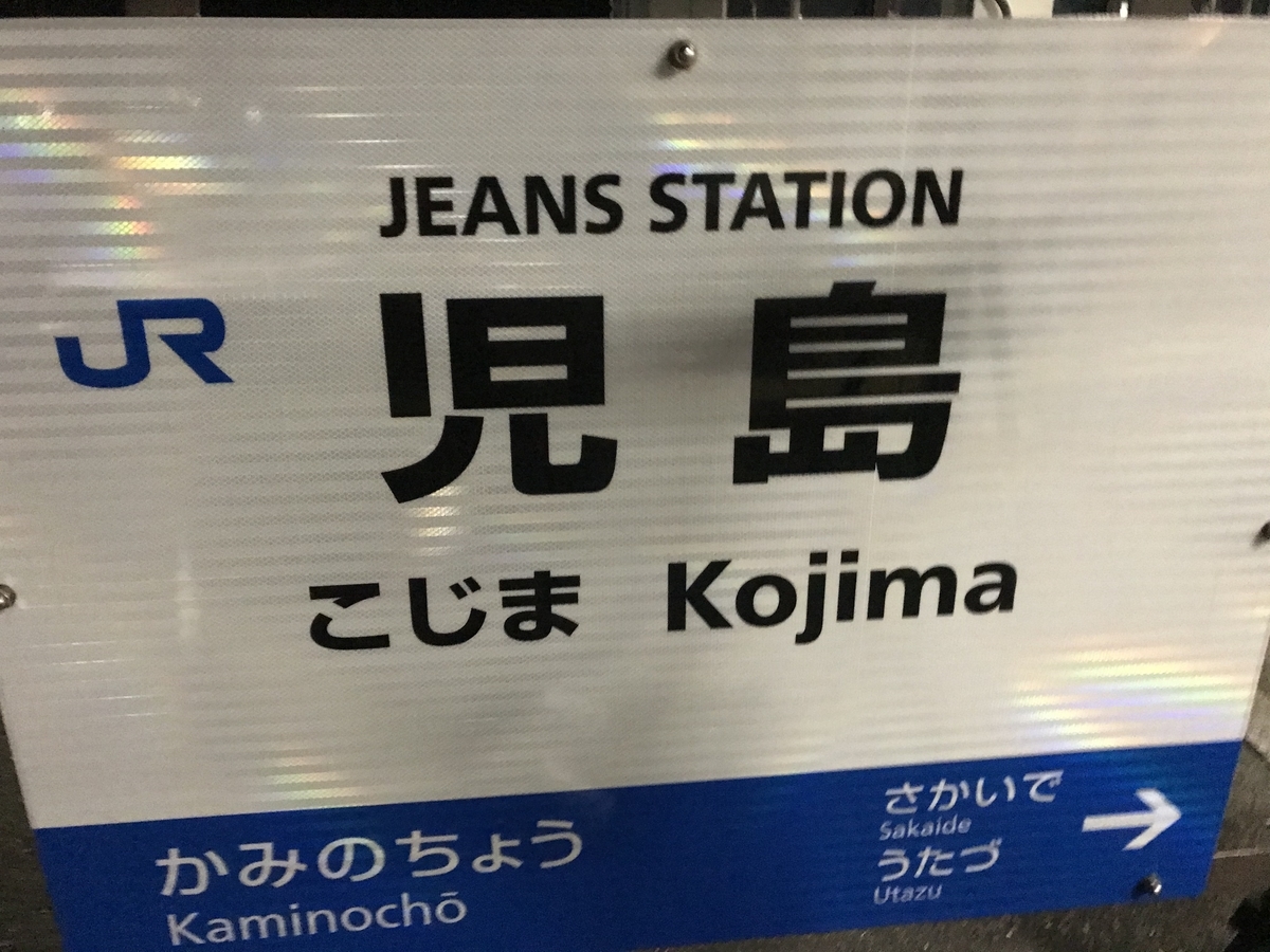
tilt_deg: -19.1
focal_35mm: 28
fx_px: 1027
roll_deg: +0.5
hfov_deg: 63.4
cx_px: 635
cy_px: 476
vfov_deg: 49.7
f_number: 1.8
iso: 100
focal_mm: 3.99
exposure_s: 1/5
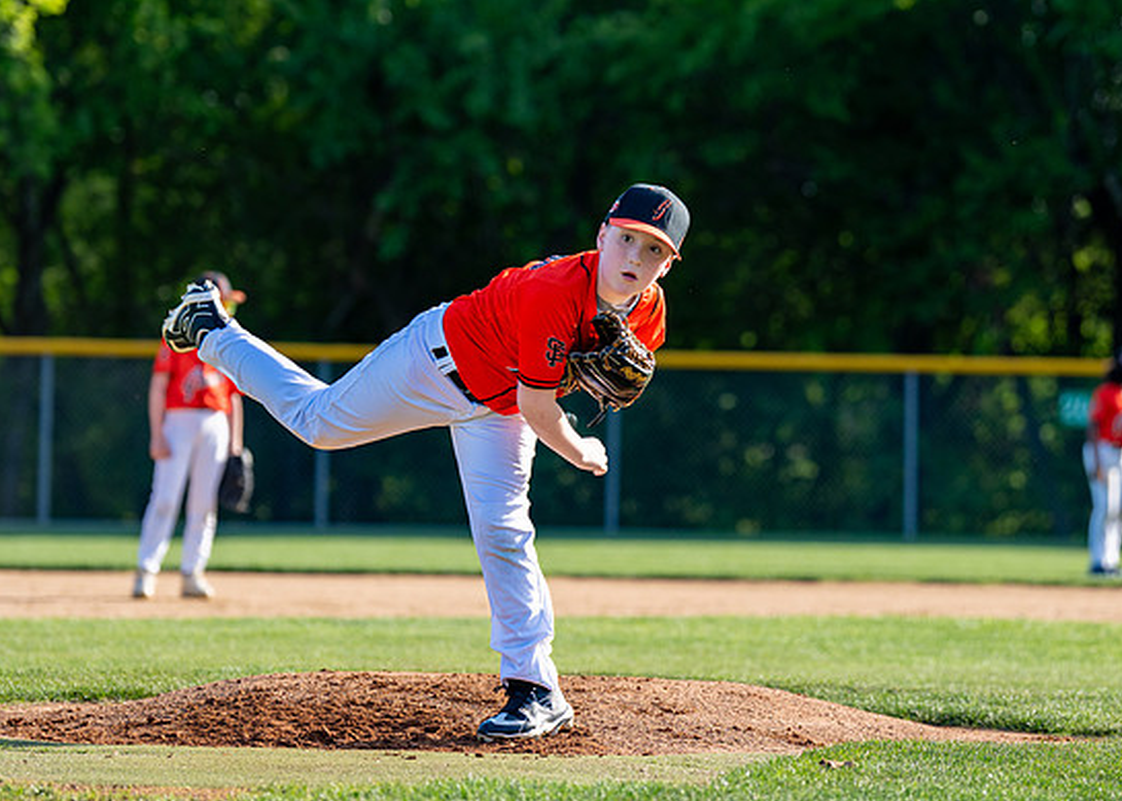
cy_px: 354
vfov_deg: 7.5
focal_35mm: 191
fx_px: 6085
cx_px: 557
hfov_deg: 10.5
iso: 100
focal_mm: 123
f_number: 2.8
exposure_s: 1/800
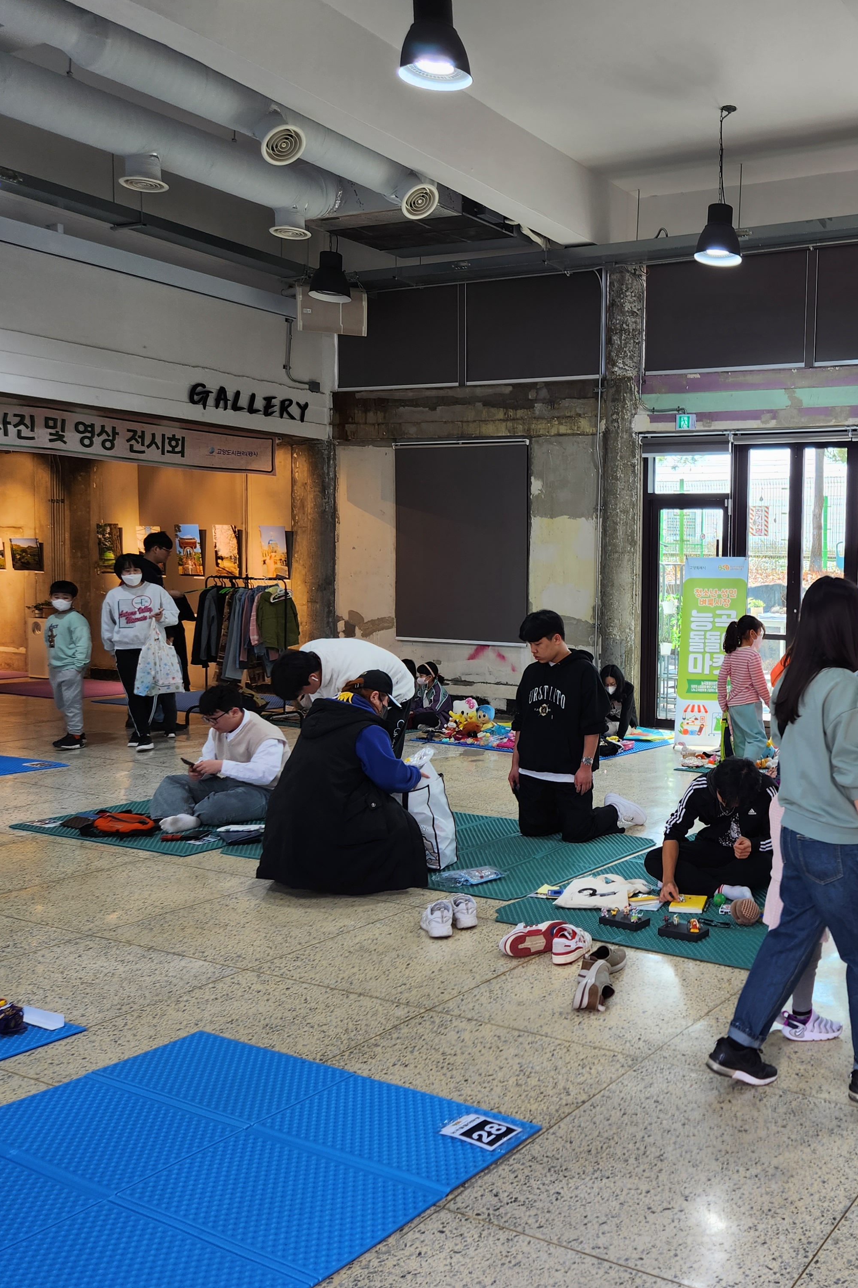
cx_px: 764
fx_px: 1144
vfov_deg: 58.7
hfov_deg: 38.4
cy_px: 642
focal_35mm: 32
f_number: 1.8
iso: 25
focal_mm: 5.4
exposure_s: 1/120
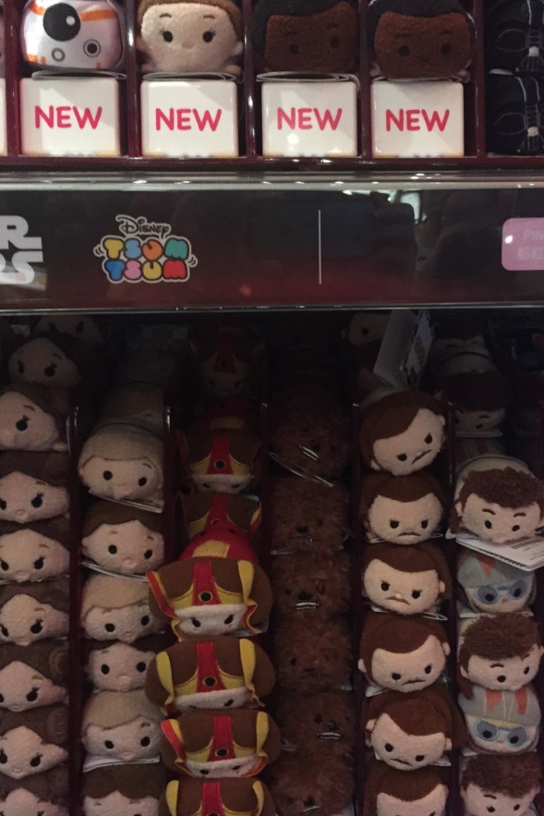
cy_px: 412
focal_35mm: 41
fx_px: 929
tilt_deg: -18.5
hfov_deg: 32.5
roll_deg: -0.1
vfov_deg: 47.4
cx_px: 328
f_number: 2.2
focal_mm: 4.15
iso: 320
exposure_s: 1/15
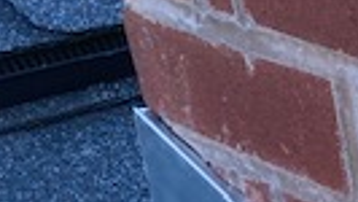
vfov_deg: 7.6
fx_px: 1396
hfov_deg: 13.0
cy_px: 525
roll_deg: +3.1
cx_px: 676
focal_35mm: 147
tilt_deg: -34.8
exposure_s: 1/315
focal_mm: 3.99
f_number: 1.8
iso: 20
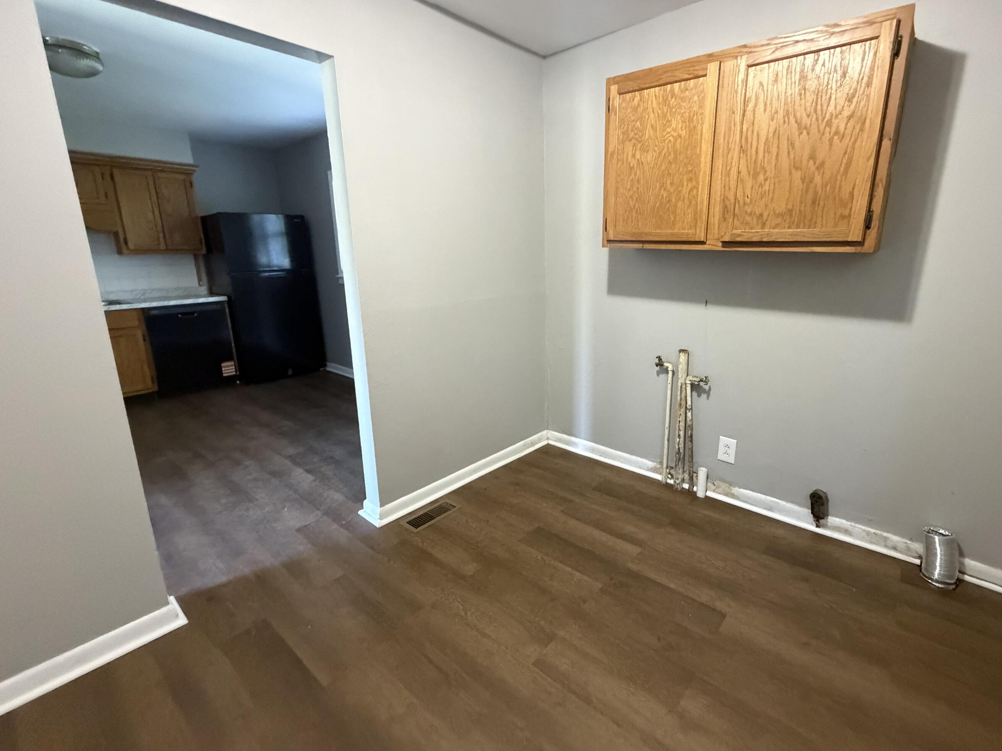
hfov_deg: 94.1
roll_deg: +1.2
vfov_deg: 78.0
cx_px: 561
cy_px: 355
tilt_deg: -14.1
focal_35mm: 16
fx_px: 463
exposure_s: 1/60
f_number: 2.2
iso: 800
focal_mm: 2.22
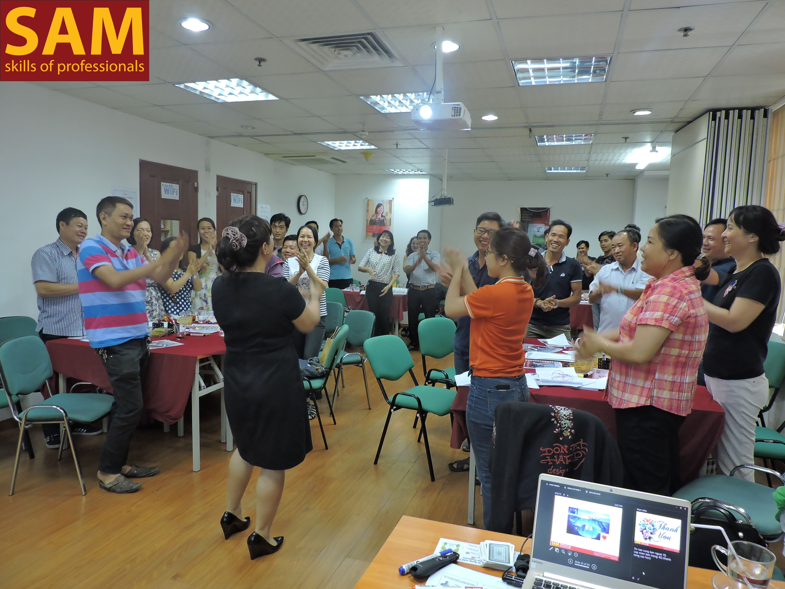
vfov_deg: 56.8
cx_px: 392
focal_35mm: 24
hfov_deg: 71.6
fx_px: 544
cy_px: 294
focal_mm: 4.3
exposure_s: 1/30
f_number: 3
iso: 320
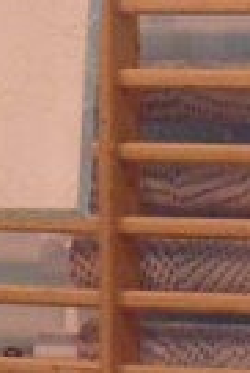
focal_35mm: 600
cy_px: 197
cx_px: -717
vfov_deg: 3.4
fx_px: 6234
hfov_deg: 2.3
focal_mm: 17.5
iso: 400
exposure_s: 1/15
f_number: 4.6
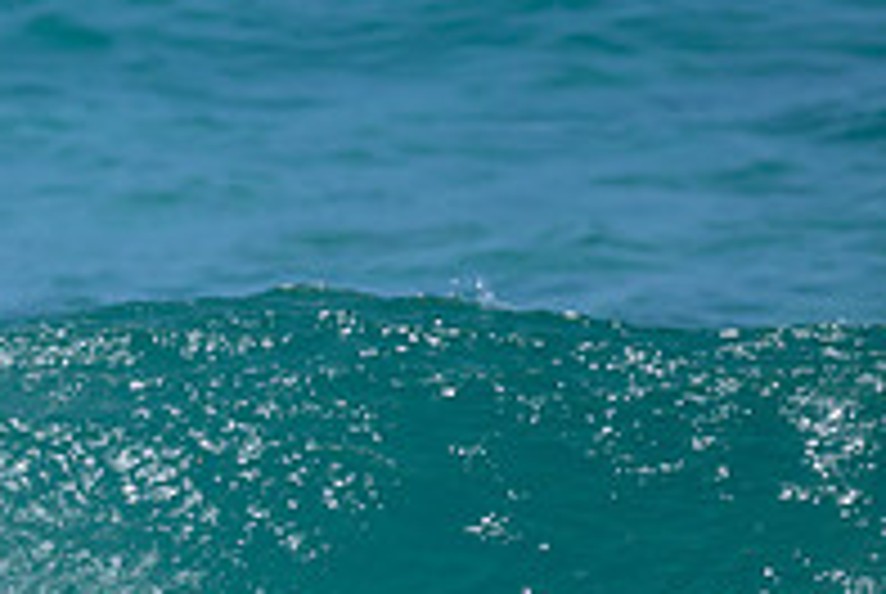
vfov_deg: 0.5
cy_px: 640
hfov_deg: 0.7
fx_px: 72735
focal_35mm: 2951
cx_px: -350
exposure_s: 1/2500
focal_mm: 800
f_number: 6.3
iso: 320
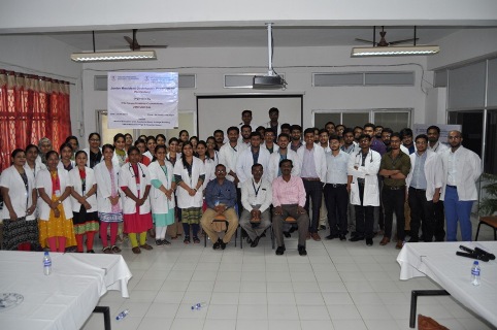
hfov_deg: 67.5
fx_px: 372
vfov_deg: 47.8
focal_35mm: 27
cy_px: 165
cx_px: 248
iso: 400
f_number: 3.5
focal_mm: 18
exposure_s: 1/60
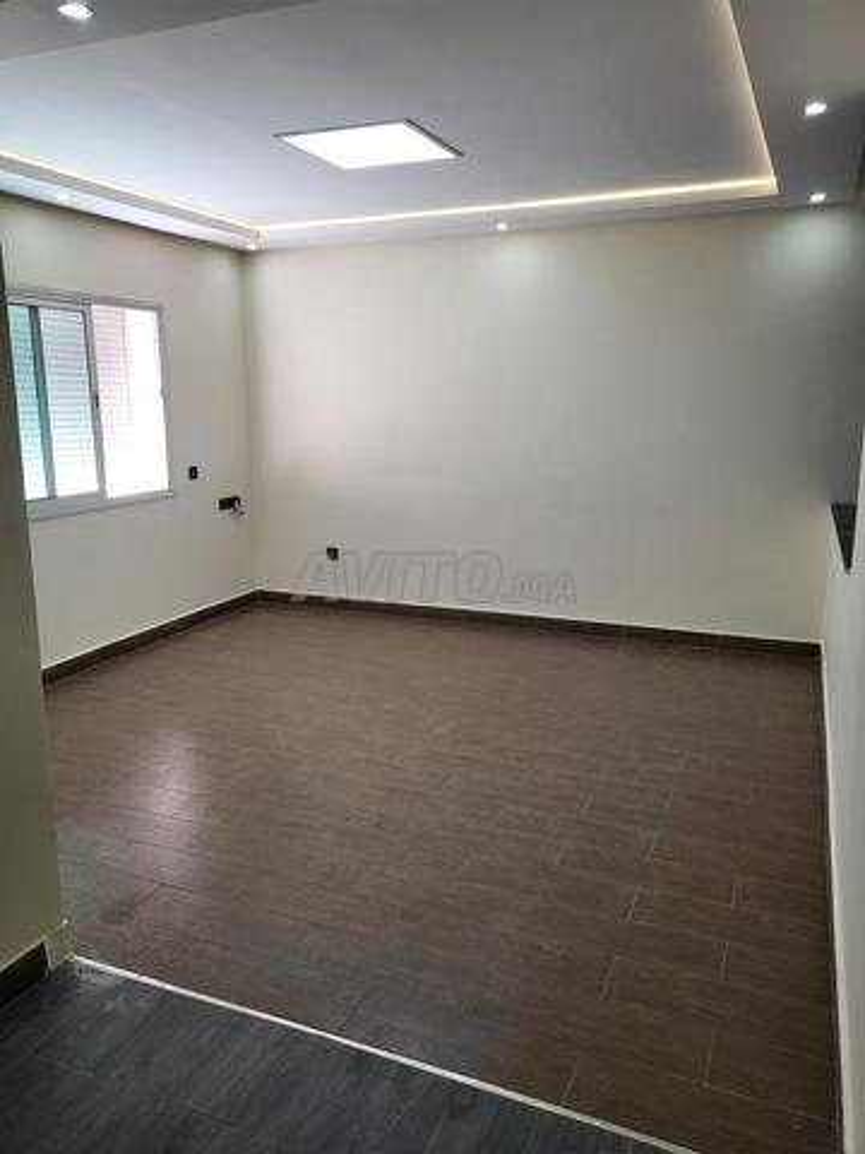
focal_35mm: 26
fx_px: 866
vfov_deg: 67.3
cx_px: 432
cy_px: 577
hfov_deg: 53.1
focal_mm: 4.25
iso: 80
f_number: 1.8
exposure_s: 1/100
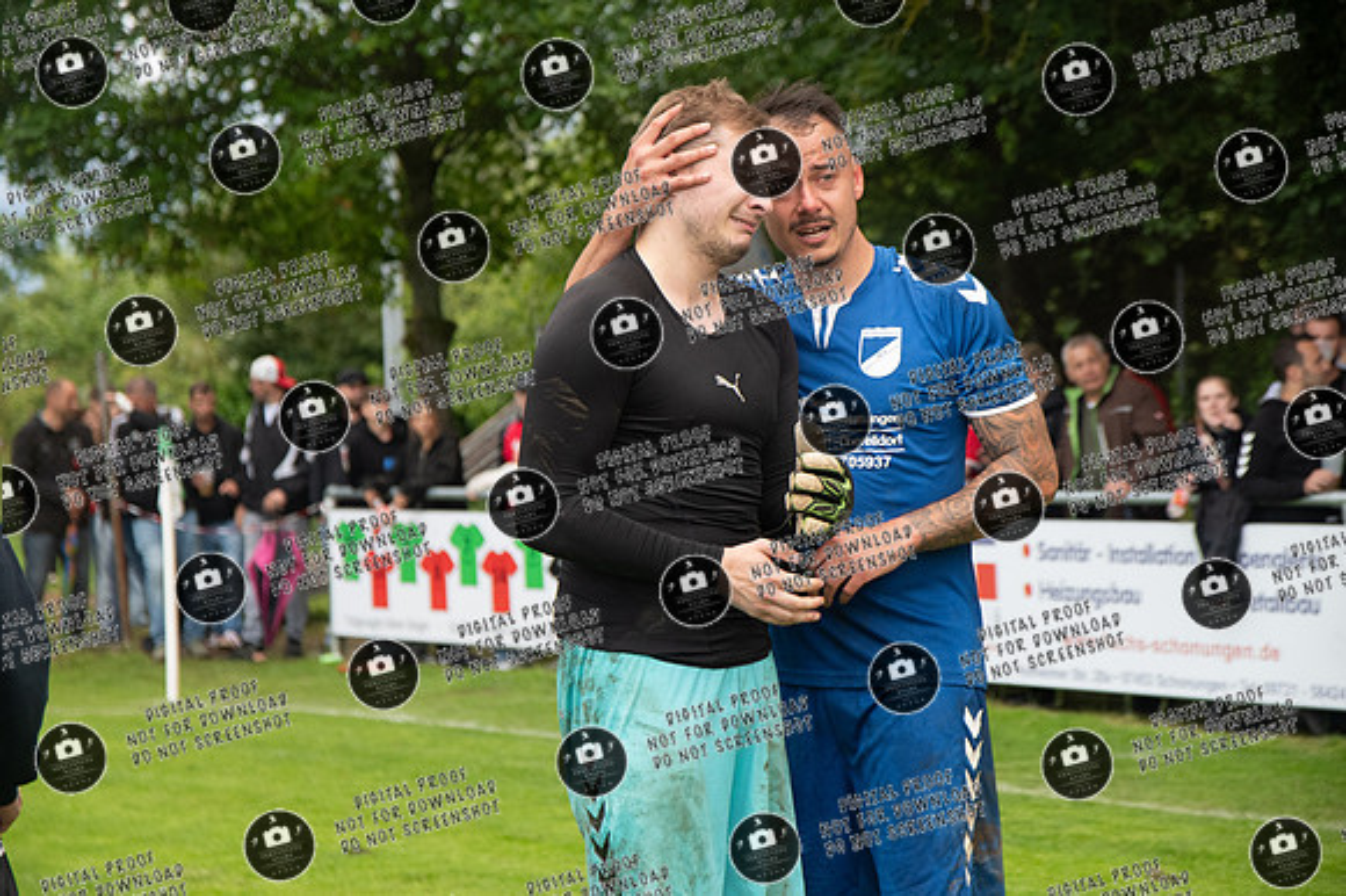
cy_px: 448
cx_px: 673
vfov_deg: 13.0
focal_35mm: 105
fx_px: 3923
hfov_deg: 19.5
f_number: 4
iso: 900
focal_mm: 70
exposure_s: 1/500
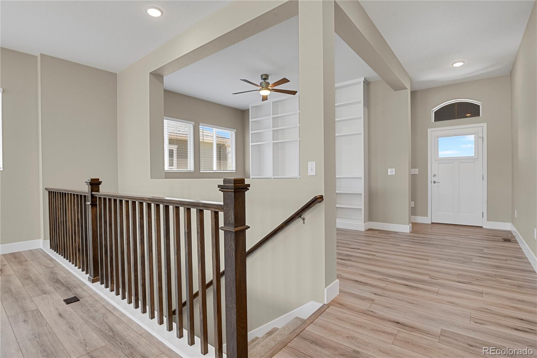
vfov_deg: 70.4
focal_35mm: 17
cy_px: 179
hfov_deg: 93.3
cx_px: 268
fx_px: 254
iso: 250
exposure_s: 1.6
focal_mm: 17
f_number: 8
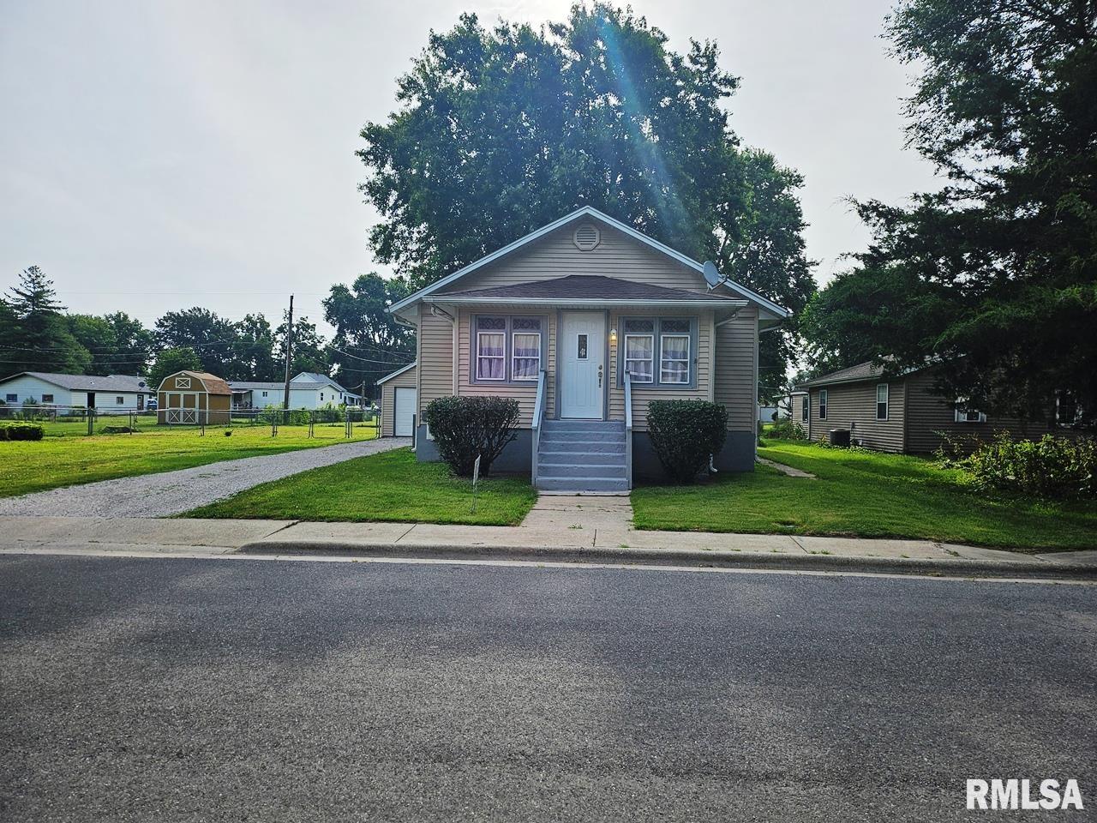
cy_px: 412
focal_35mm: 24
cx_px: 548
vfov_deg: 56.8
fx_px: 761
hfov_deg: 71.6
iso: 50
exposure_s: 1/4886
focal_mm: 5
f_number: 1.8
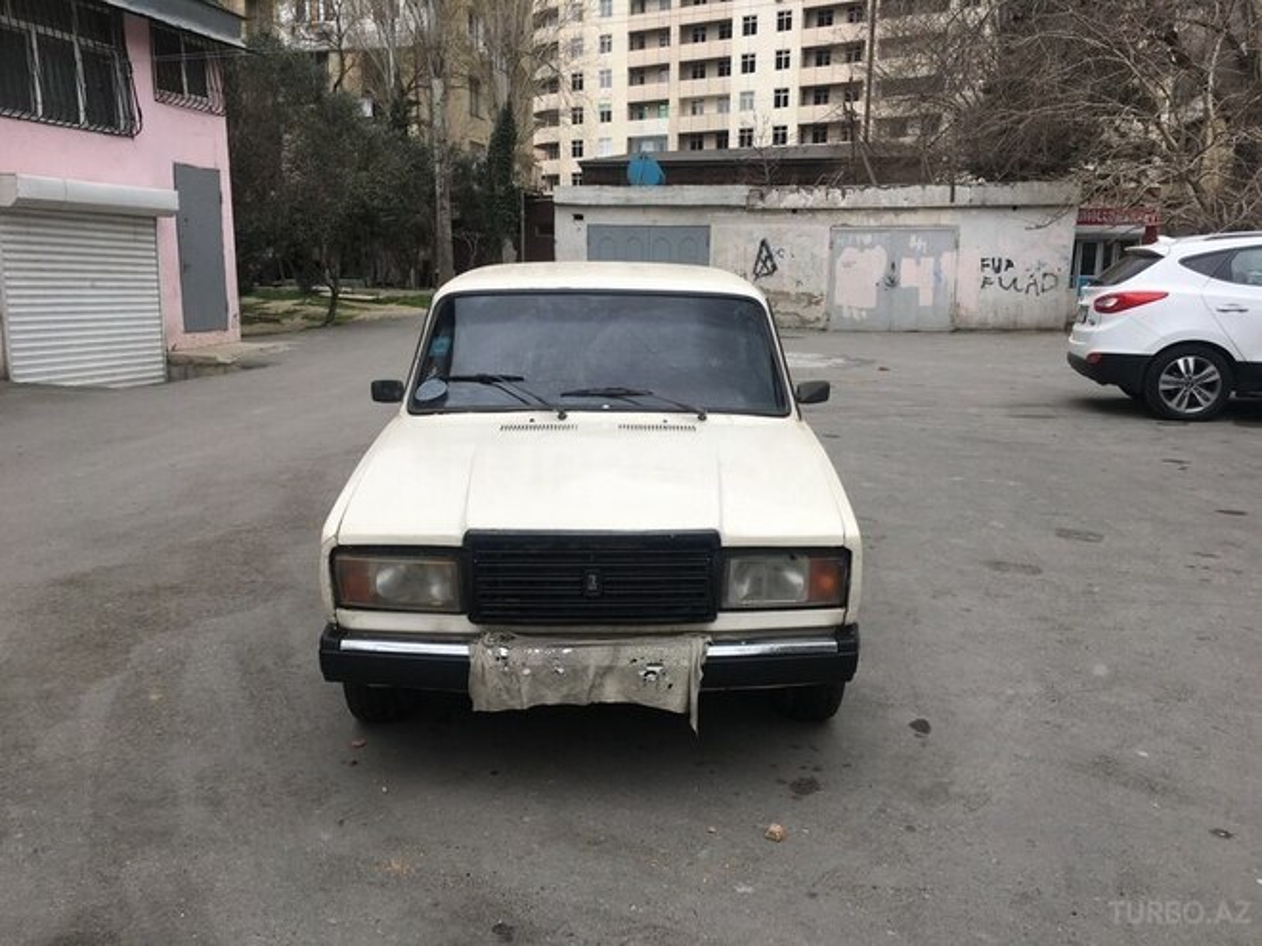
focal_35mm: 29
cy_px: 473
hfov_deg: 61.7
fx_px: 1057
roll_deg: -0.6
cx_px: 631
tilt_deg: -9.6
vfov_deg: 48.2
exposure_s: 1/212
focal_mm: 4.15
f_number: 2.2
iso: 25
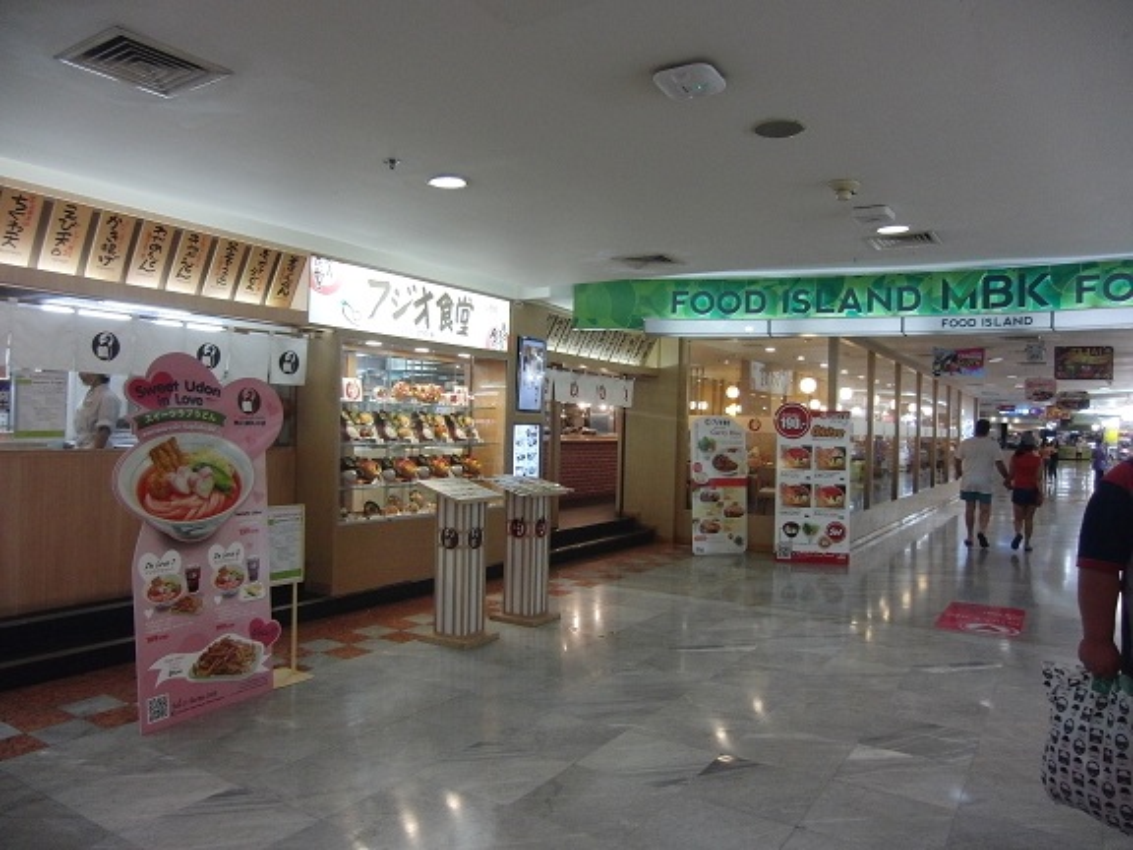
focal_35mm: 24
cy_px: 425
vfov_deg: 56.8
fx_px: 786
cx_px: 566
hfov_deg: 71.6
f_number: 3.2
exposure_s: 1/60
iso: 320
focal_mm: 4.3
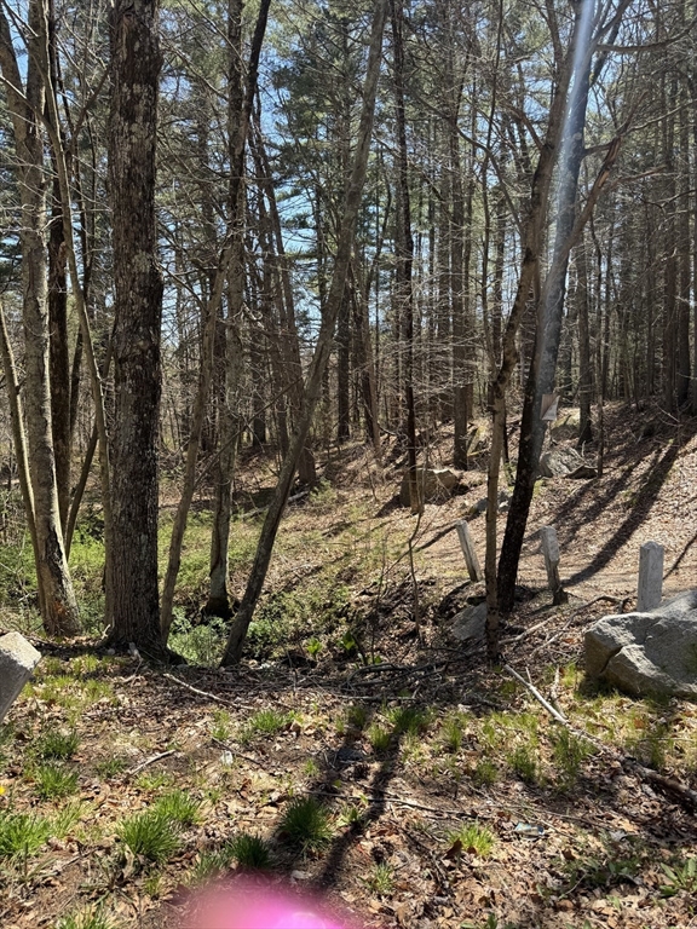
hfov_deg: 56.8
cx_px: 348
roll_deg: -0.6
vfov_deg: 71.6
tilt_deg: -6.7
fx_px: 644
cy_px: 464
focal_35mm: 24
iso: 80
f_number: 1.78
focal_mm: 6.76
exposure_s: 1/938
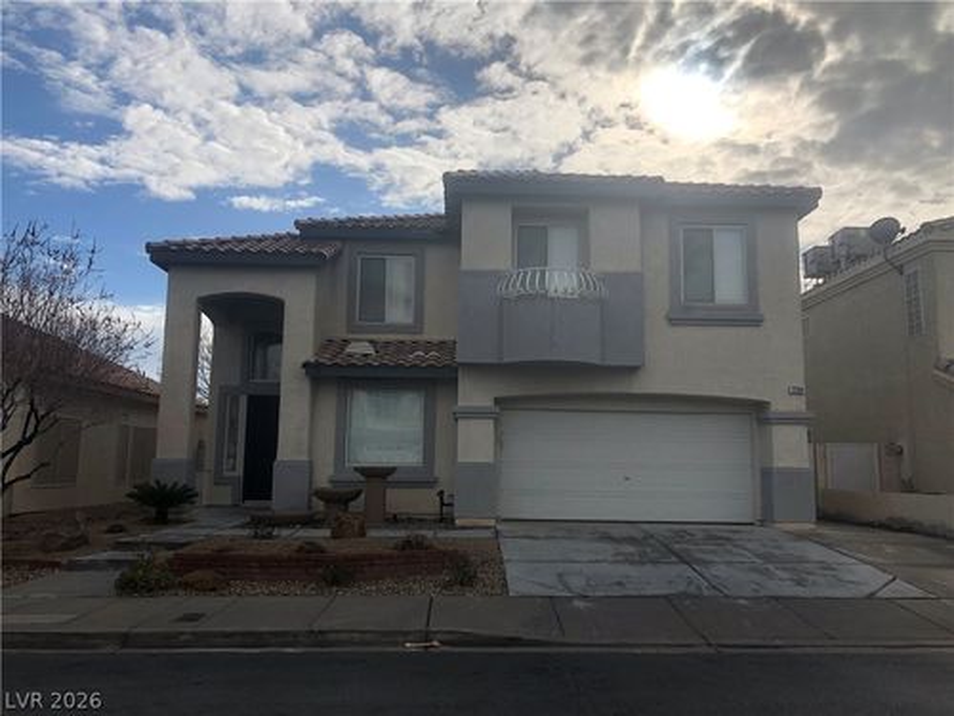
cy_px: 358
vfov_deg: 49.7
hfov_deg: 63.4
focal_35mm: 28
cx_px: 477
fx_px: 772
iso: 20
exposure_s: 1/4367
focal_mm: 4
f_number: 1.8
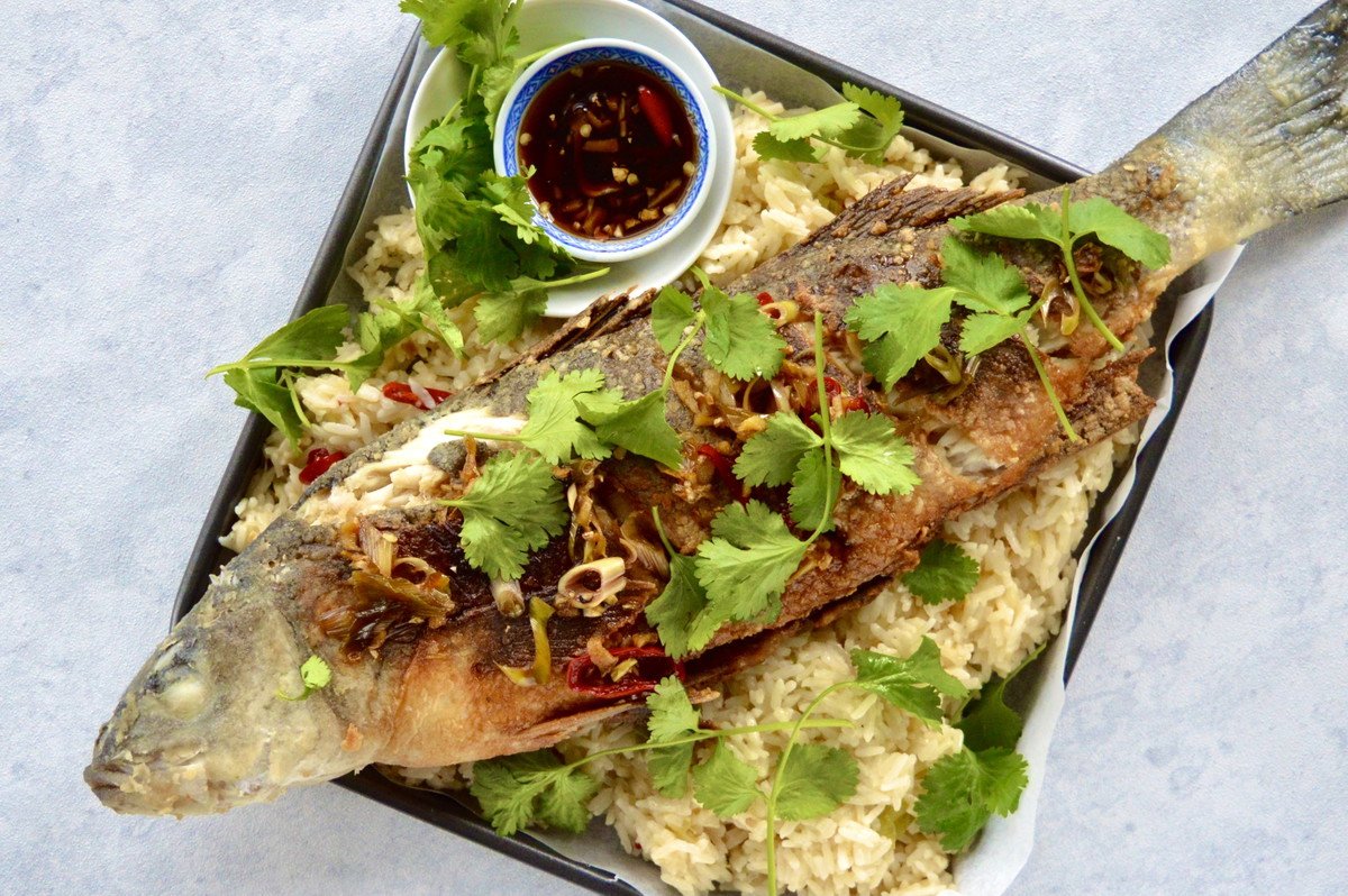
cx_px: 674
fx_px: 1235
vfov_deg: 39.9
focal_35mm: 33
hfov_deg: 57.3
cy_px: 448
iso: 1250
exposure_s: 1/500
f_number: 3.8
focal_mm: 22
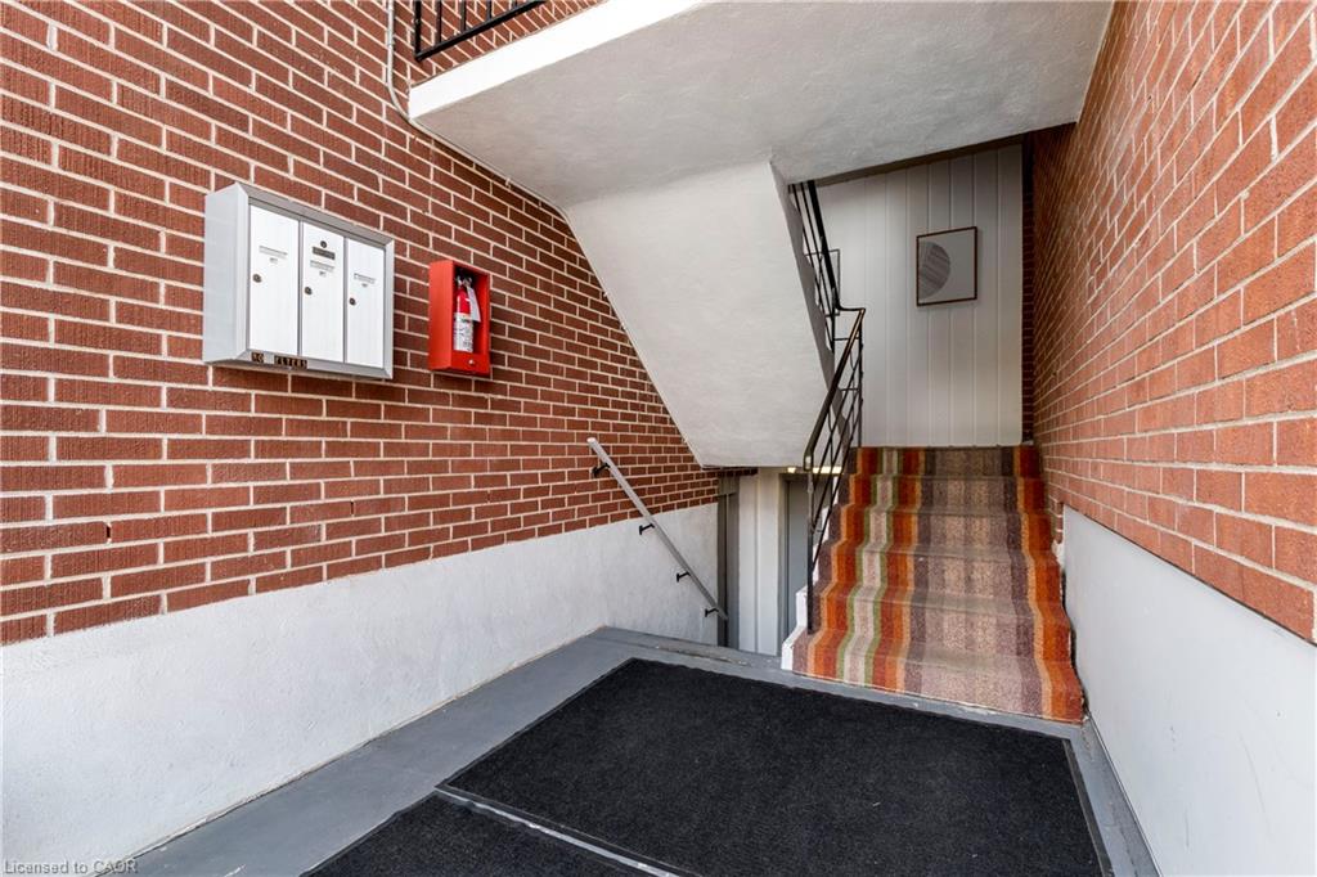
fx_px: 549
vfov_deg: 77.3
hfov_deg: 100.4
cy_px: 438
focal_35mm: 15
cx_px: 658
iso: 200
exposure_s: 1/40
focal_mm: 10
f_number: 8
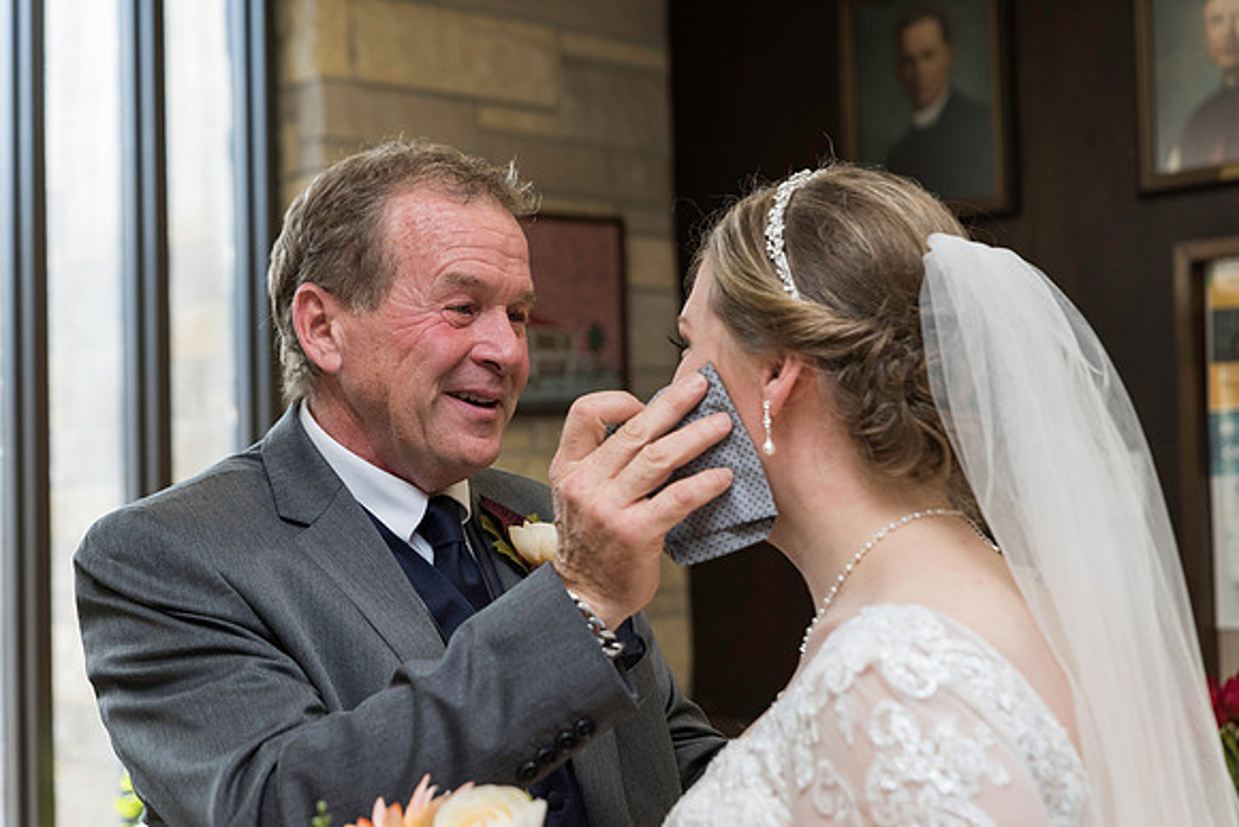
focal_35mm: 68
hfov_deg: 29.6
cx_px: 620
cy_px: 414
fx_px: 2341
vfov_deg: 20.0
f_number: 4.5
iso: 640
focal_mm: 68
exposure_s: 1/200
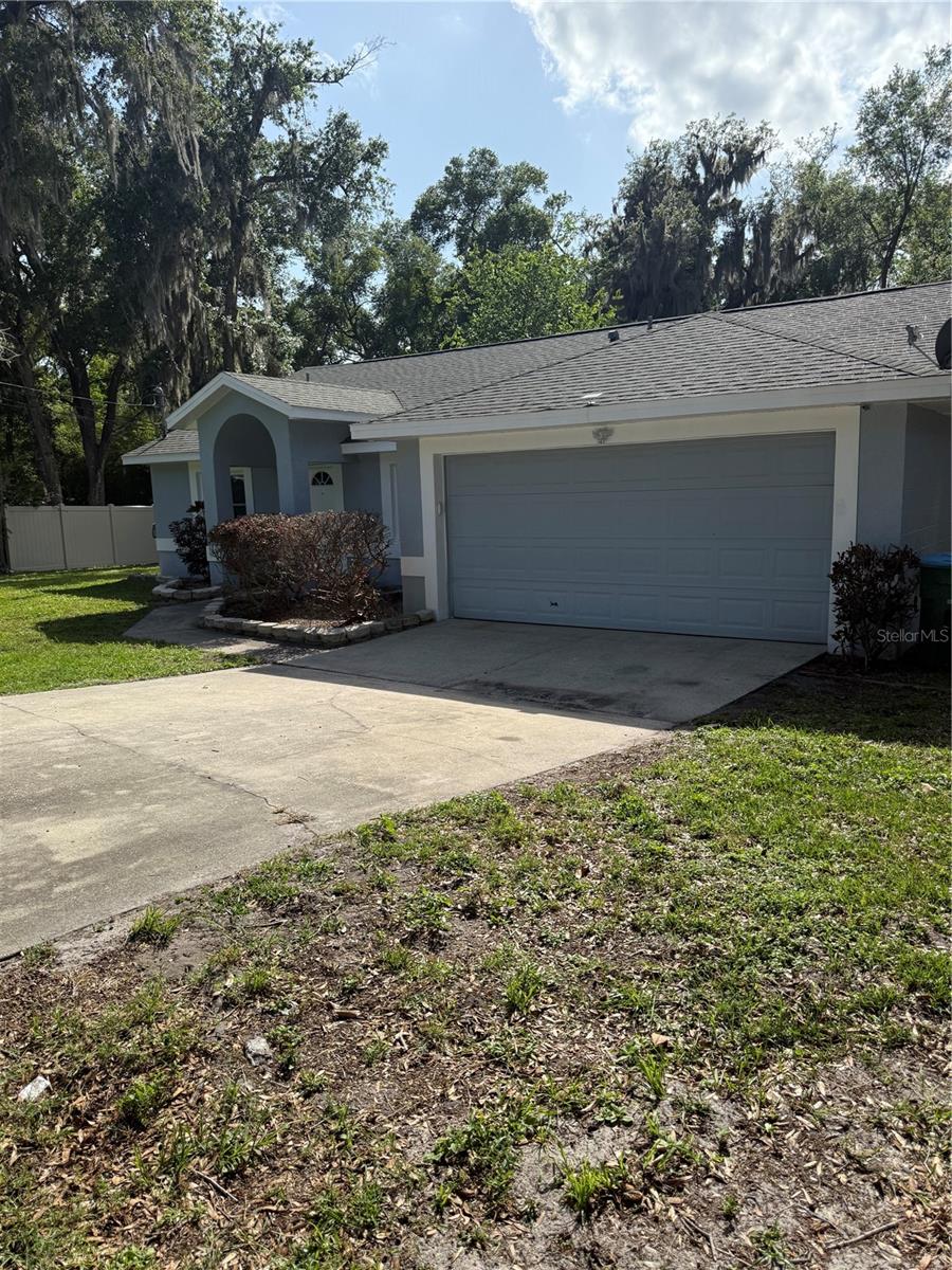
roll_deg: +3.1
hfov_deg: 56.8
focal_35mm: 24
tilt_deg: -6.0
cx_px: 476
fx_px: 880
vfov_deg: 71.6
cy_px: 635
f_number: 1.78
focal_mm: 6.76
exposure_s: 1/5714
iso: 125
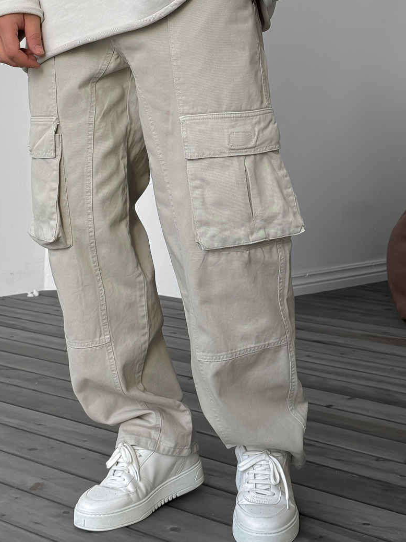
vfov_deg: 26.2
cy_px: 182
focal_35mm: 74
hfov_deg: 19.9
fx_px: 1158
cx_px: 189
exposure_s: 1/140
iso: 64
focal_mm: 6.86
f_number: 1.8
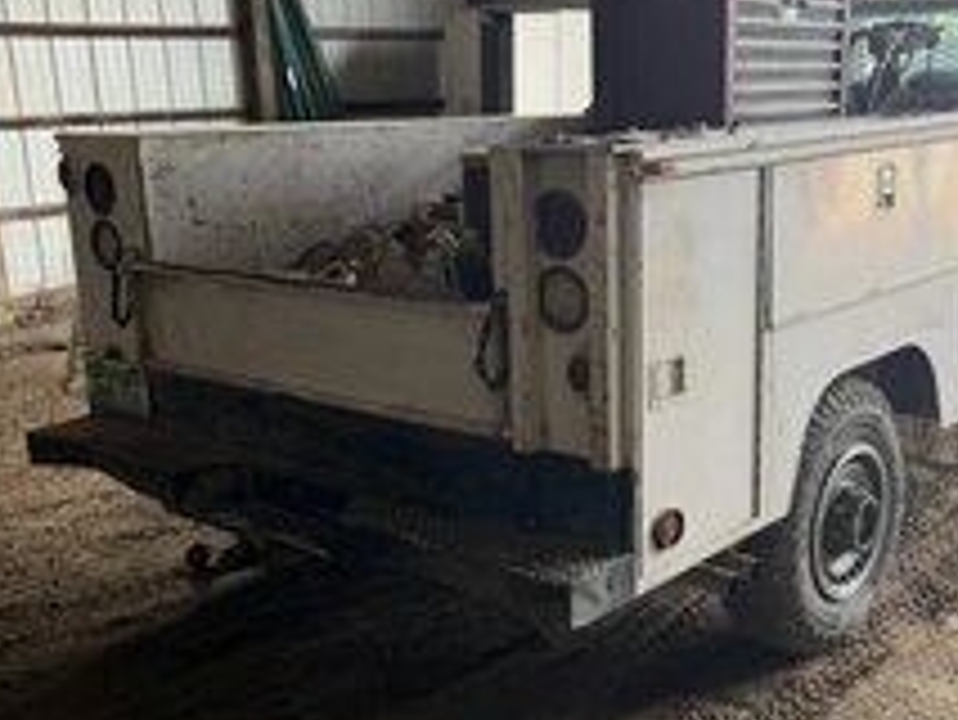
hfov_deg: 41.9
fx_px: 1246
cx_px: 571
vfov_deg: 32.1
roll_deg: +2.0
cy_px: 428
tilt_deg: -15.3
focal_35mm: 45
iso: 125
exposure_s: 1/121
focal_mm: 6.76
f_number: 1.78
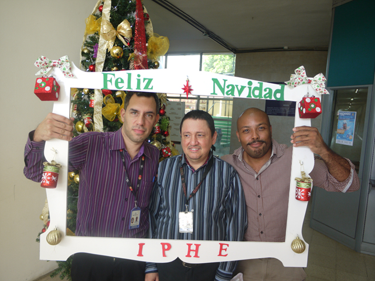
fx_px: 303
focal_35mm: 28
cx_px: 188
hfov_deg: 63.4
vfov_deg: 49.7
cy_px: 140
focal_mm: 14
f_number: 3.5
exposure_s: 1/30
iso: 160
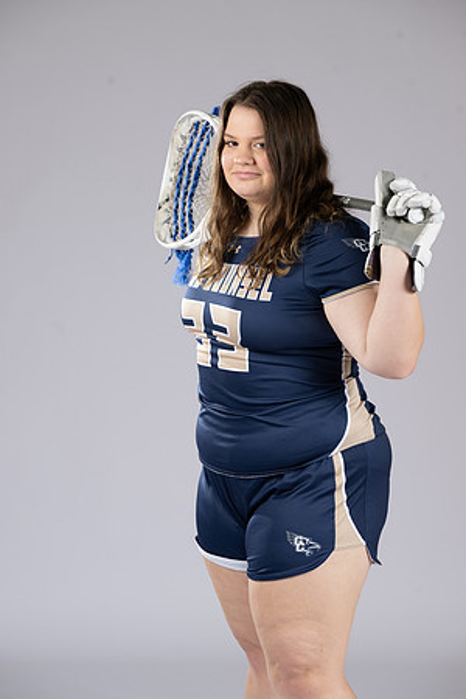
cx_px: 233
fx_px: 2524
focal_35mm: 130
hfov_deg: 10.5
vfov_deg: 15.8
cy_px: 350
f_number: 6.3
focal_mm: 130
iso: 250
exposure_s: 1/200
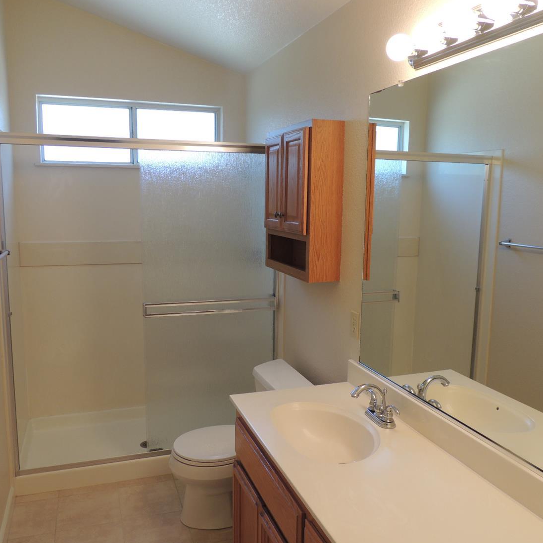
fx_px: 515
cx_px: 269
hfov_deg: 55.6
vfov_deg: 55.6
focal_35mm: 29
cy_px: 274
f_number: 3
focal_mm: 4.3
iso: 100
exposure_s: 1/30
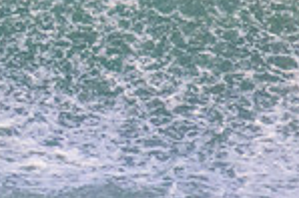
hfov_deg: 0.6
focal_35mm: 3256
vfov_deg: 0.4
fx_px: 27013
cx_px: -231
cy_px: -35
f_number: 11
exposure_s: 1/2000
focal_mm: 800
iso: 4000
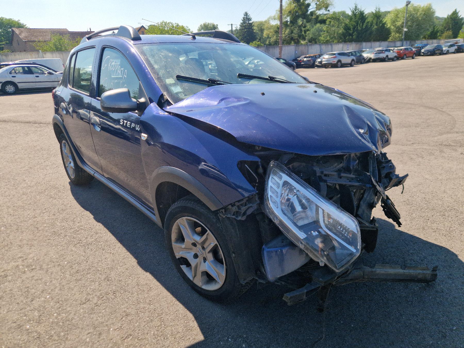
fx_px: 308
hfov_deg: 73.9
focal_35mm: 23
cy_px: 174
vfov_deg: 58.9
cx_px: 232
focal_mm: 5.4
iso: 50
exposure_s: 1/1250
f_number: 1.8
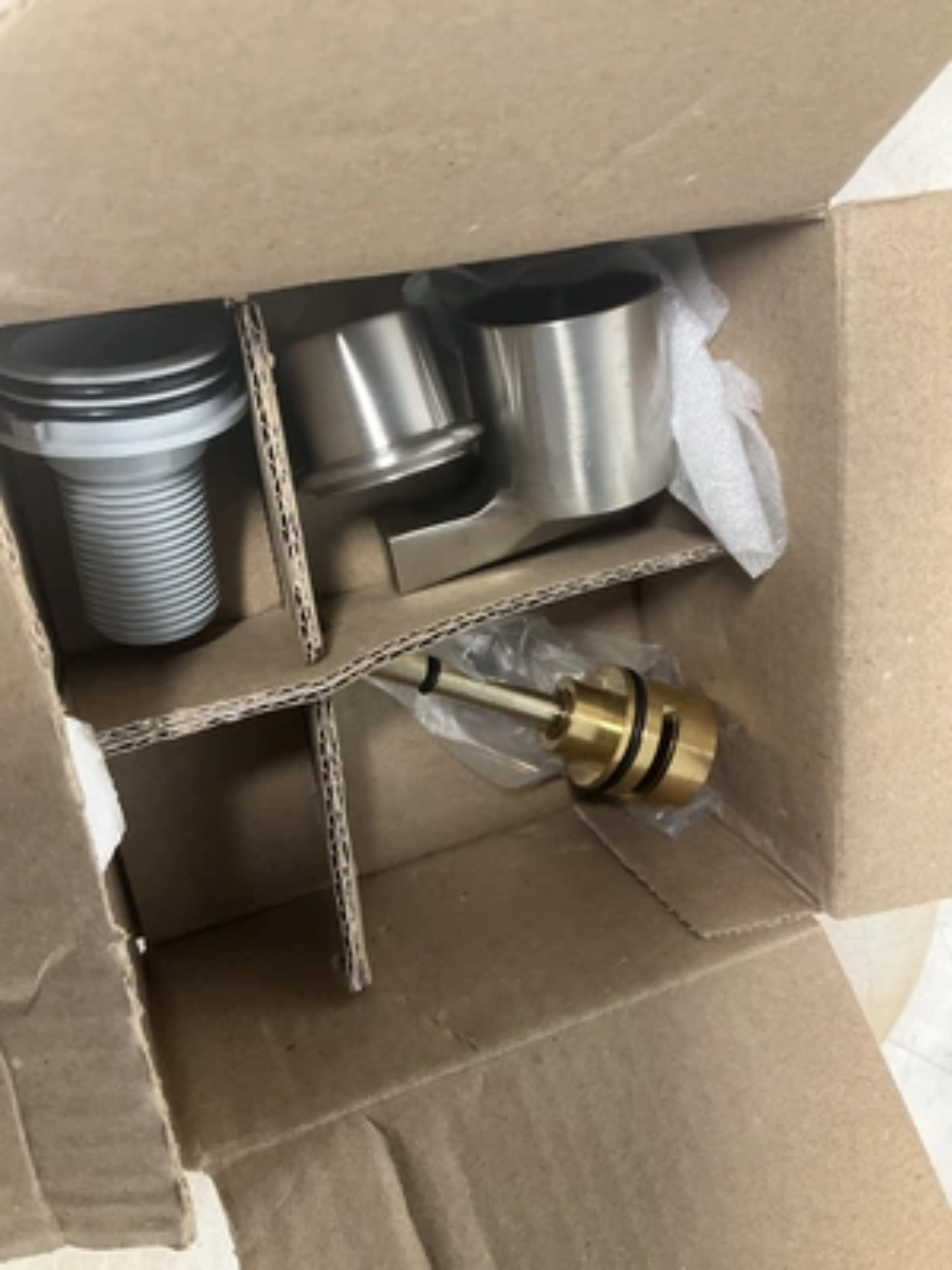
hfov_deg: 48.2
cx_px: 476
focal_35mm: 29
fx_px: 1063
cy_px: 635
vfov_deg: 61.7
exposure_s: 1/60
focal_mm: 3
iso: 100
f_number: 1.8
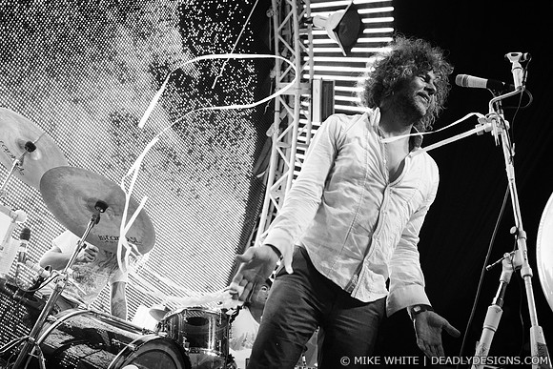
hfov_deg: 43.6
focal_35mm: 45
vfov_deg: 29.9
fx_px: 691
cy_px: 184
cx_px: 276
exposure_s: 1/640
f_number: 3.5
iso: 1600
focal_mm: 30
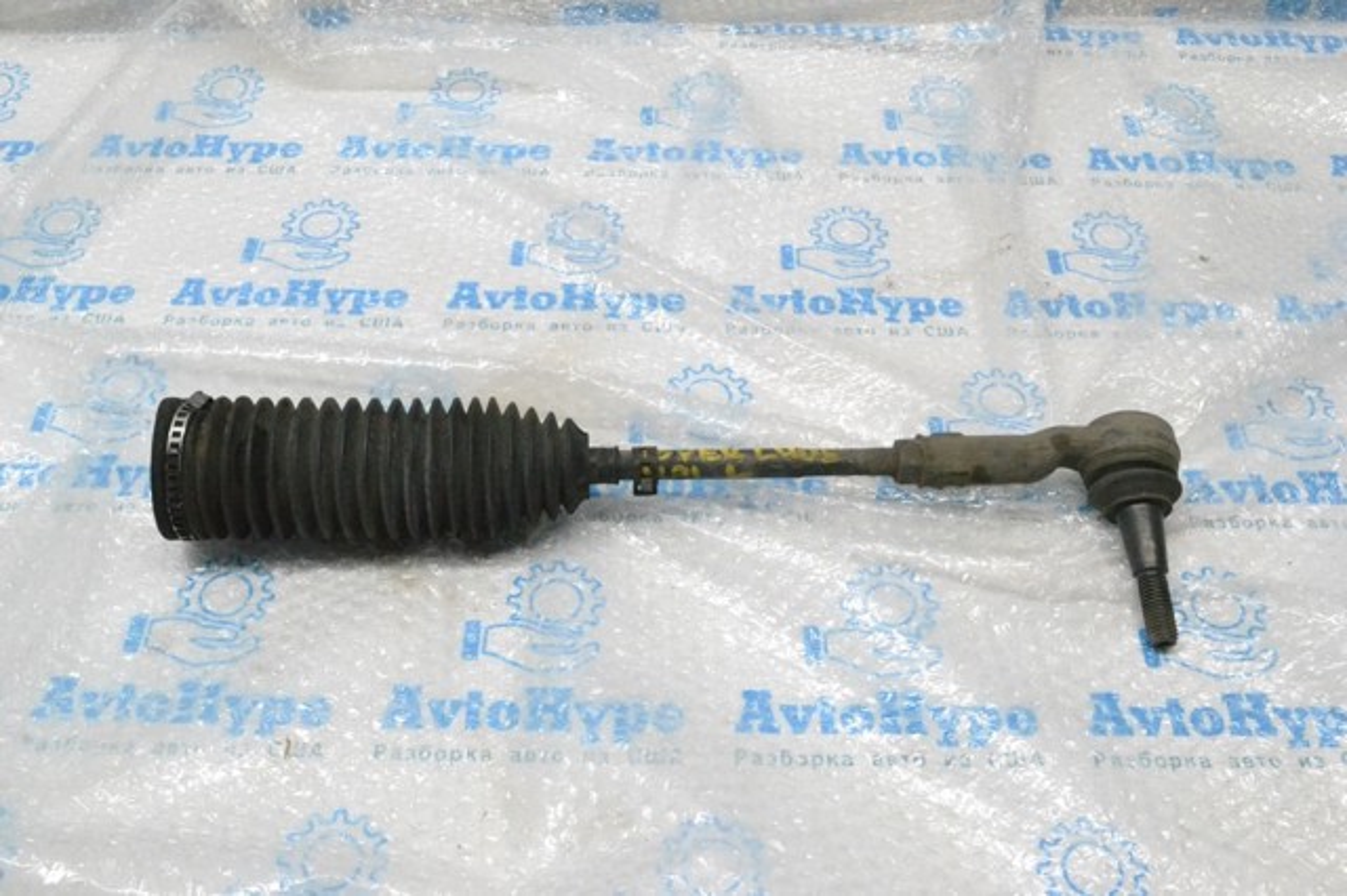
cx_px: 674
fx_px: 1346
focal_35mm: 36
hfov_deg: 53.2
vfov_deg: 36.8
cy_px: 448
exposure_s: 1/160
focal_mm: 24
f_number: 11
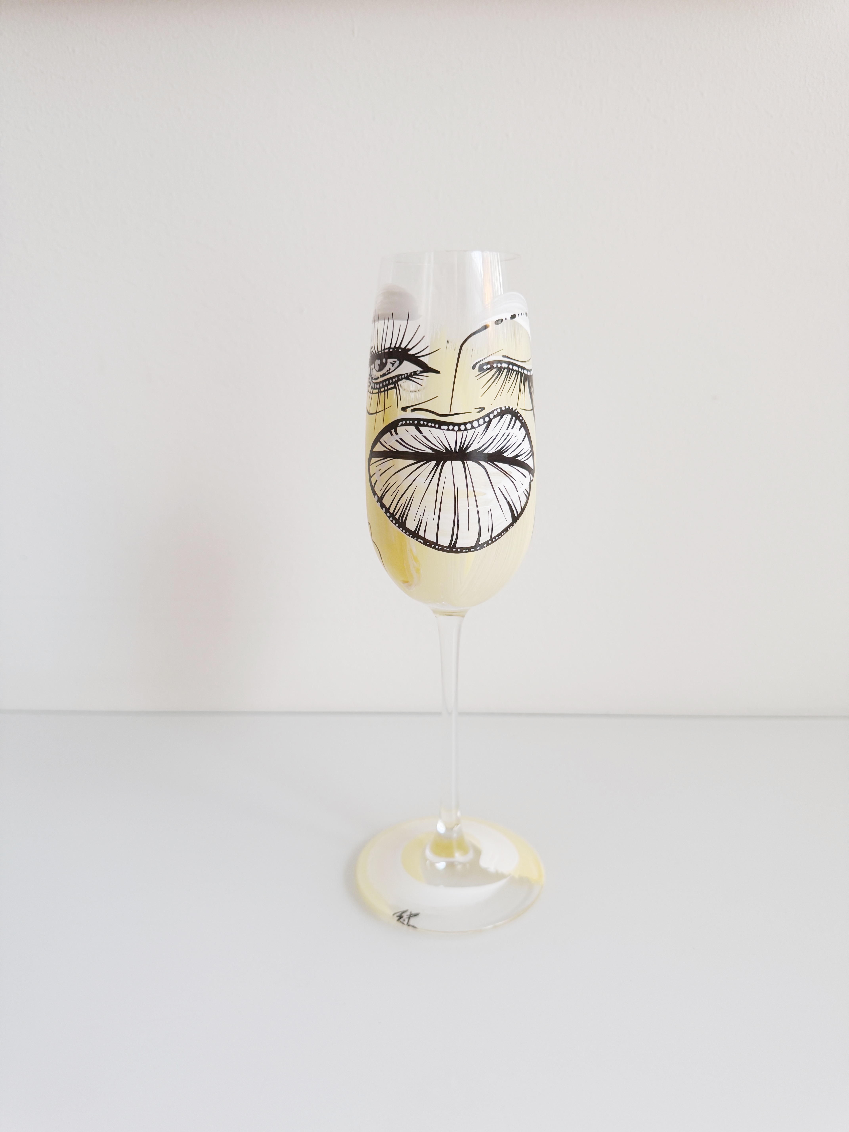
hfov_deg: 56.8
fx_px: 785
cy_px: 566
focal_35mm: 24
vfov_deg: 71.6
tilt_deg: -14.4
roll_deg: +0.1
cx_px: 424
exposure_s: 1/100
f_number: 1.78
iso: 200
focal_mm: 6.76
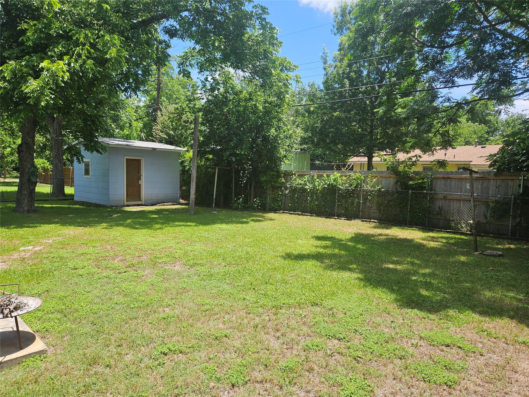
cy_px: 198
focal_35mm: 23
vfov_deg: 58.9
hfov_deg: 73.9
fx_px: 351
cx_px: 264
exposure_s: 1/970
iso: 25
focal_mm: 5.4
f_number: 1.8
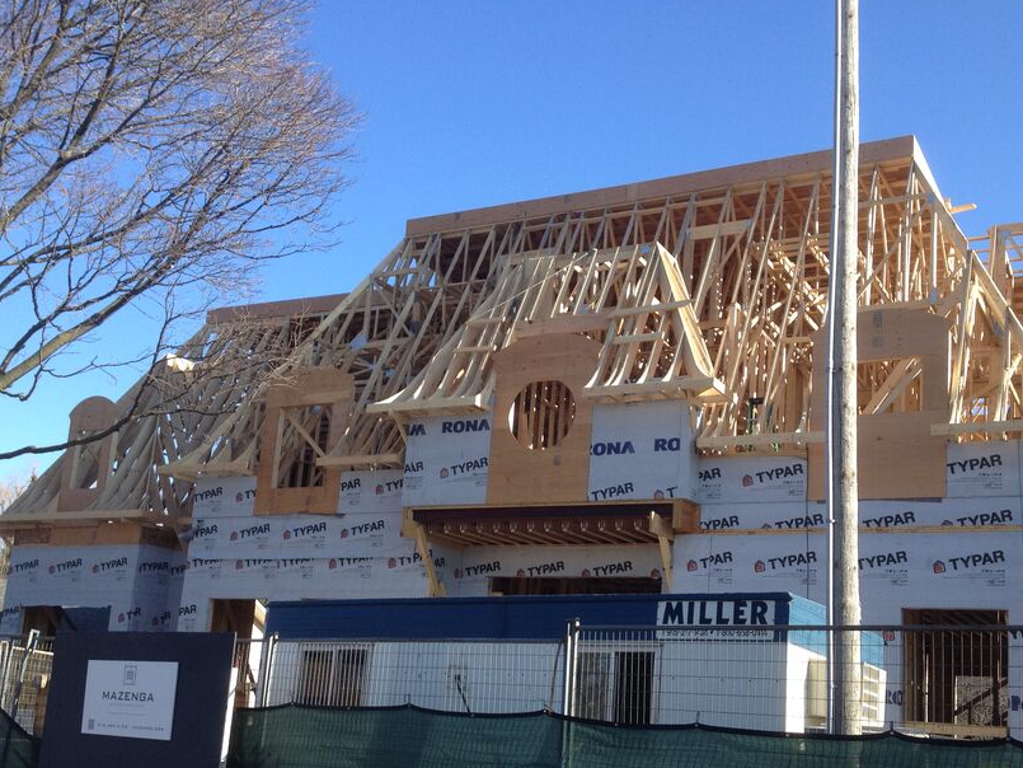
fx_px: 1301
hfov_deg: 42.9
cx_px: 536
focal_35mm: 44
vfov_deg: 32.8
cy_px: 471
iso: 50
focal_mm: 4.28
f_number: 2.4
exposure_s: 1/649
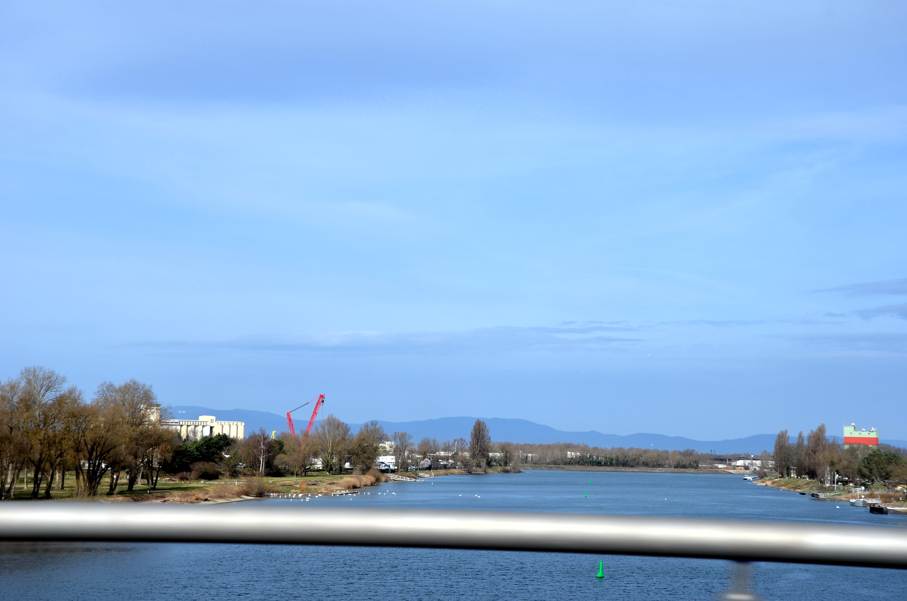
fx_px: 1697
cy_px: 300
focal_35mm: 68
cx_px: 454
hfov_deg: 29.9
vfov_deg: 20.1
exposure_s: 1/400
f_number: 10
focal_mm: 45
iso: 100
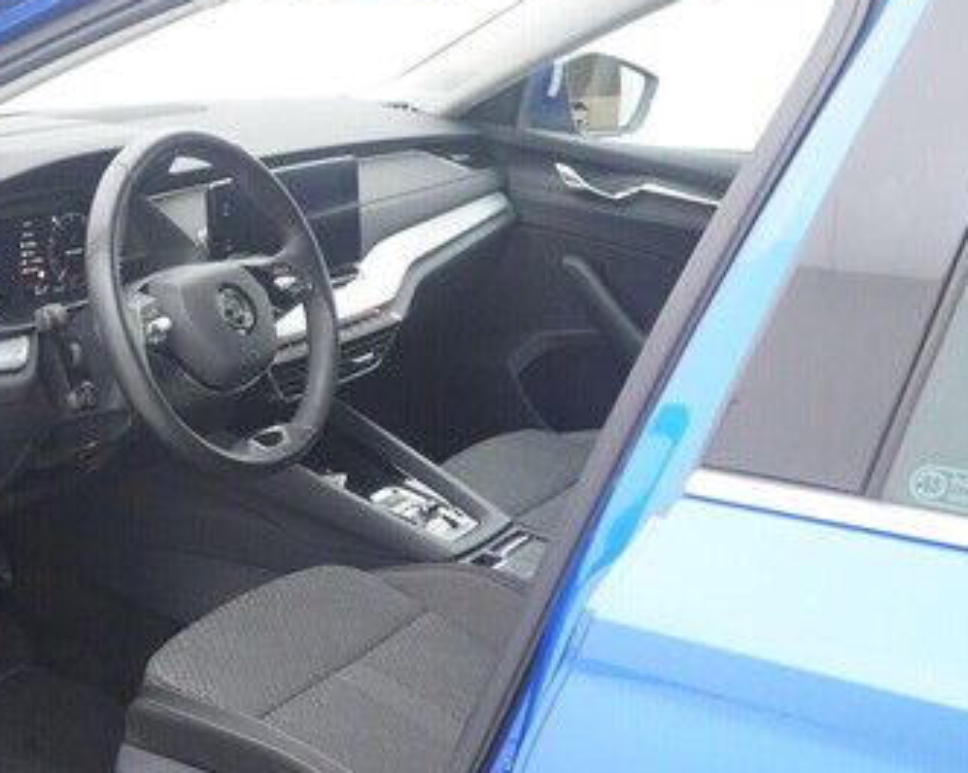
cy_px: 493
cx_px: 201
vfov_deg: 27.0
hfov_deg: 32.7
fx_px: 1603
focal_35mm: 56
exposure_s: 1/250
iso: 4000
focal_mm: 24
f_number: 5.6
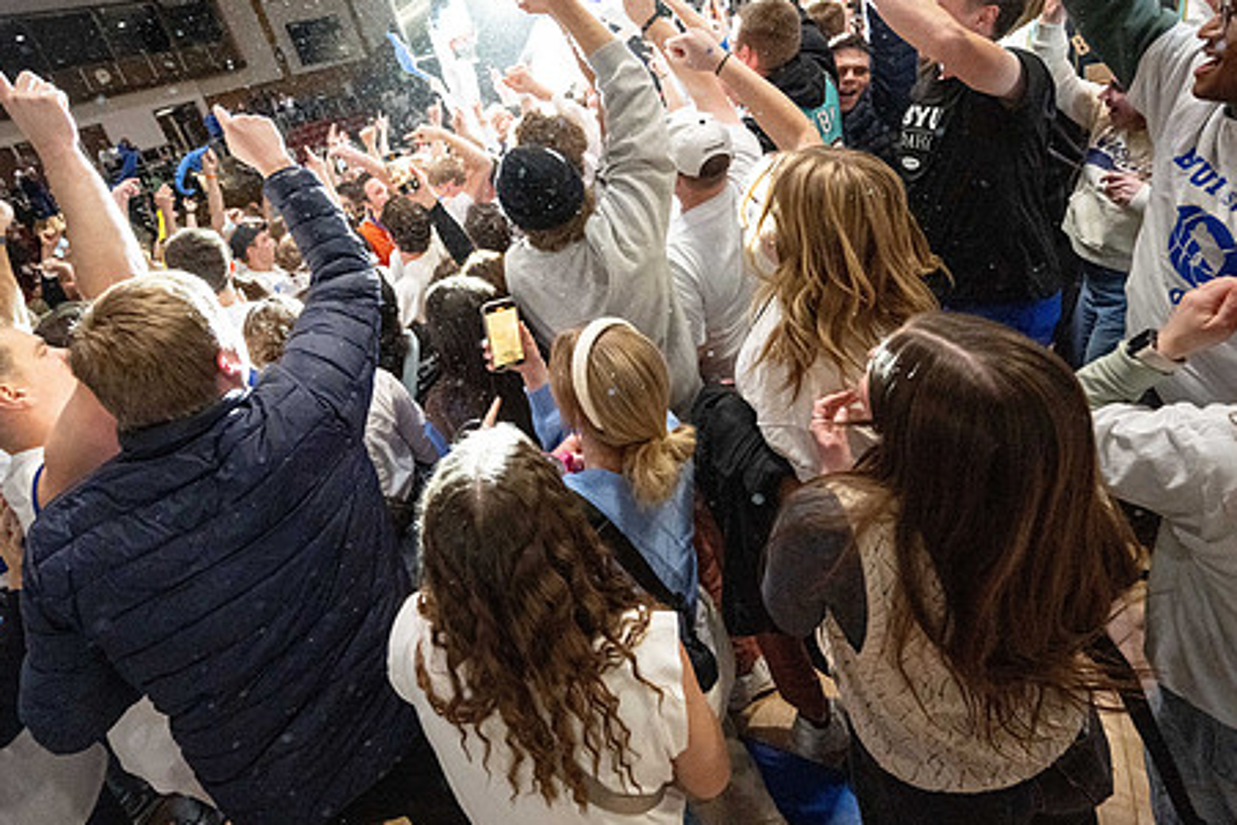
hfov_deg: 89.3
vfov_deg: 66.5
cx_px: 521
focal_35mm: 18
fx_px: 619
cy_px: 317
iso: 8000
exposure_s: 1/500
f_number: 4
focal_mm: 14
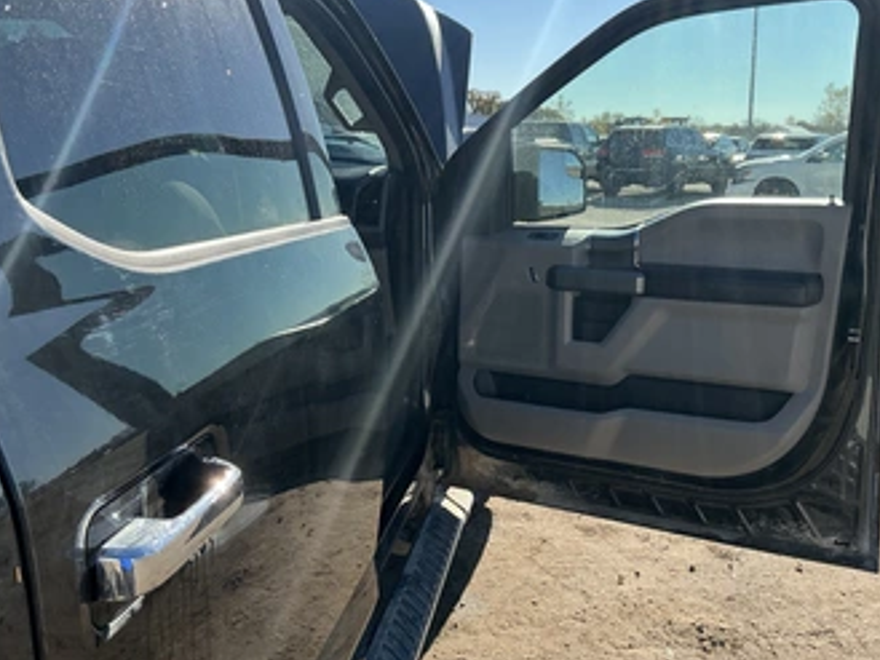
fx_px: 865
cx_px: 415
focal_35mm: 34
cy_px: 278
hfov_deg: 53.9
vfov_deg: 41.7
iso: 25
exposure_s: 1/1311
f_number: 1.8
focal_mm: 3
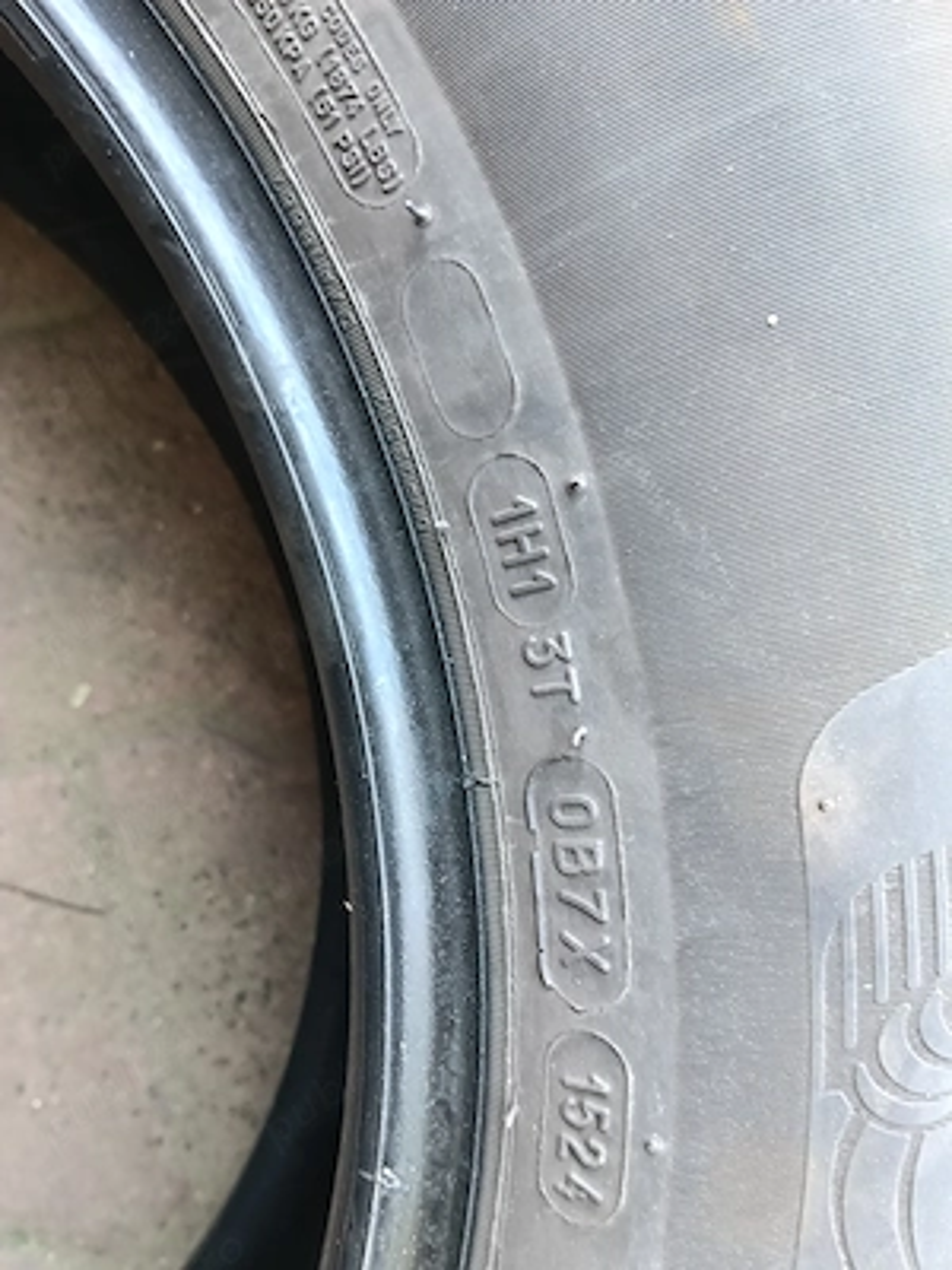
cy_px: 635
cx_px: 476
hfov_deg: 51.4
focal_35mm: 27
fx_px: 990
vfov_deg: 65.3
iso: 320
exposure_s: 1/50
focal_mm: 3.98
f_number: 1.8
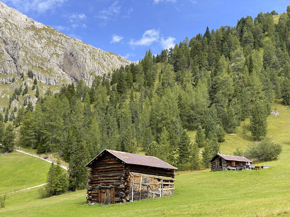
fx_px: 436
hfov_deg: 36.8
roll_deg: -1.5
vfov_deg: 28.0
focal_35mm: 52
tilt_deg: +13.7
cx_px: 145
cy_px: 108
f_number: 2
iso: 20
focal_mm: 6
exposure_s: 1/826
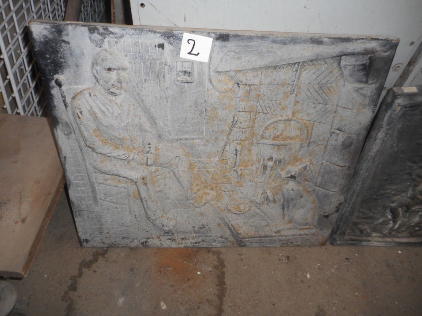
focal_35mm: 25
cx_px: 211
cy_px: 158
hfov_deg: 69.4
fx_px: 305
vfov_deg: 54.9
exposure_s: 1/25
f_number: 3.7
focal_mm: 4.5
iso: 200
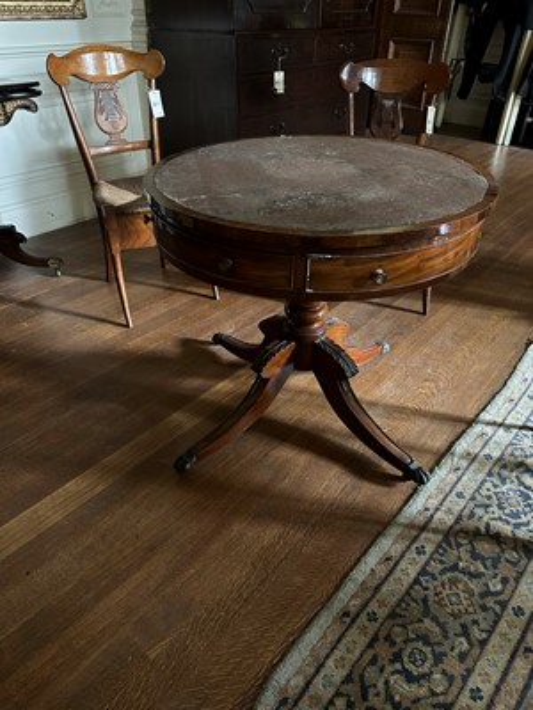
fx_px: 493
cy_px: 355
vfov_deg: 71.6
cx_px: 266
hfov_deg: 56.8
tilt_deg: -35.2
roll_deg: -0.7
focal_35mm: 24
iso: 1000
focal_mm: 6.86
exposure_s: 1/30
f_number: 1.78
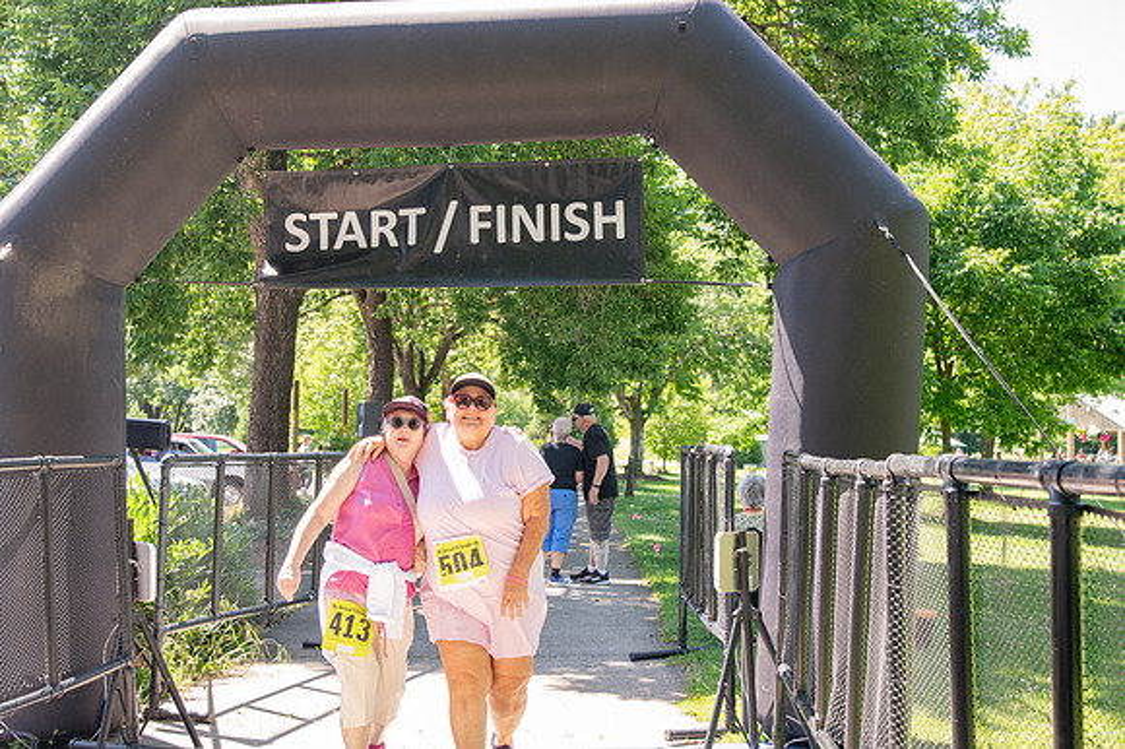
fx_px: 1437
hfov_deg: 42.8
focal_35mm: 46
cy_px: 374
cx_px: 562
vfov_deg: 29.2
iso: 500
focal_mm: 31
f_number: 4
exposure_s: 1/400
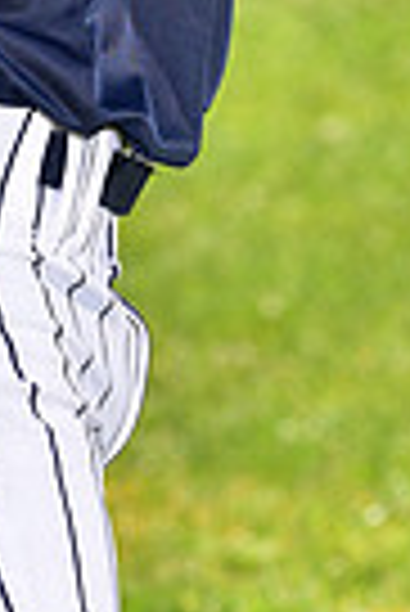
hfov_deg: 2.6
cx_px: -25
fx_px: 9099
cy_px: -400
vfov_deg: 3.8
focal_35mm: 534
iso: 100
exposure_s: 1/250
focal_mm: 125
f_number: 5.6
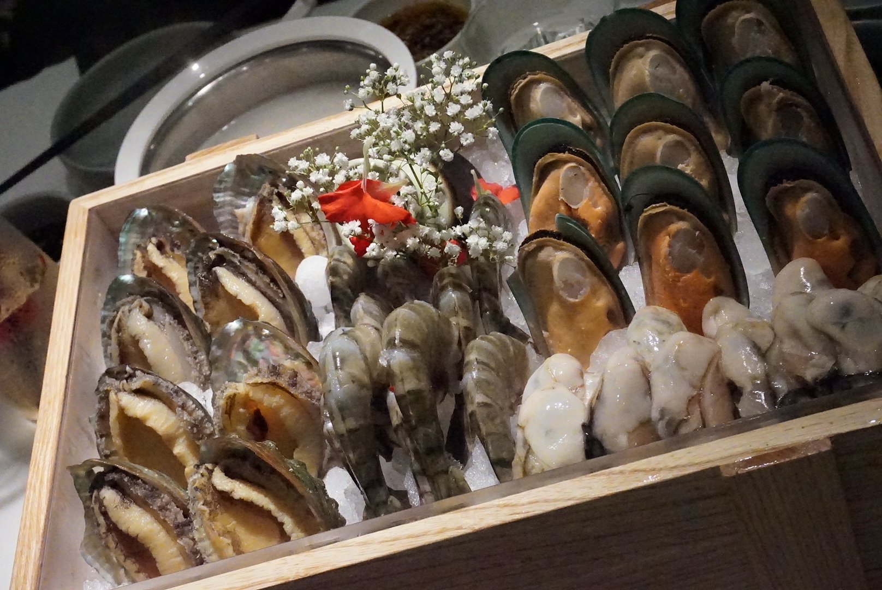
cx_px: 441
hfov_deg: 35.9
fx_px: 1361
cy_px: 295
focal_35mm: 56
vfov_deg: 24.4
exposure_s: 1/800
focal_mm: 37
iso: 25600
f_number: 9
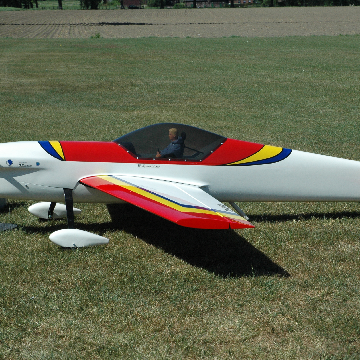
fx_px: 1094
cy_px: 180
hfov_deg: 18.7
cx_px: 210
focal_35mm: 93
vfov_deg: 18.7
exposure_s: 1/800
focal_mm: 48
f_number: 14
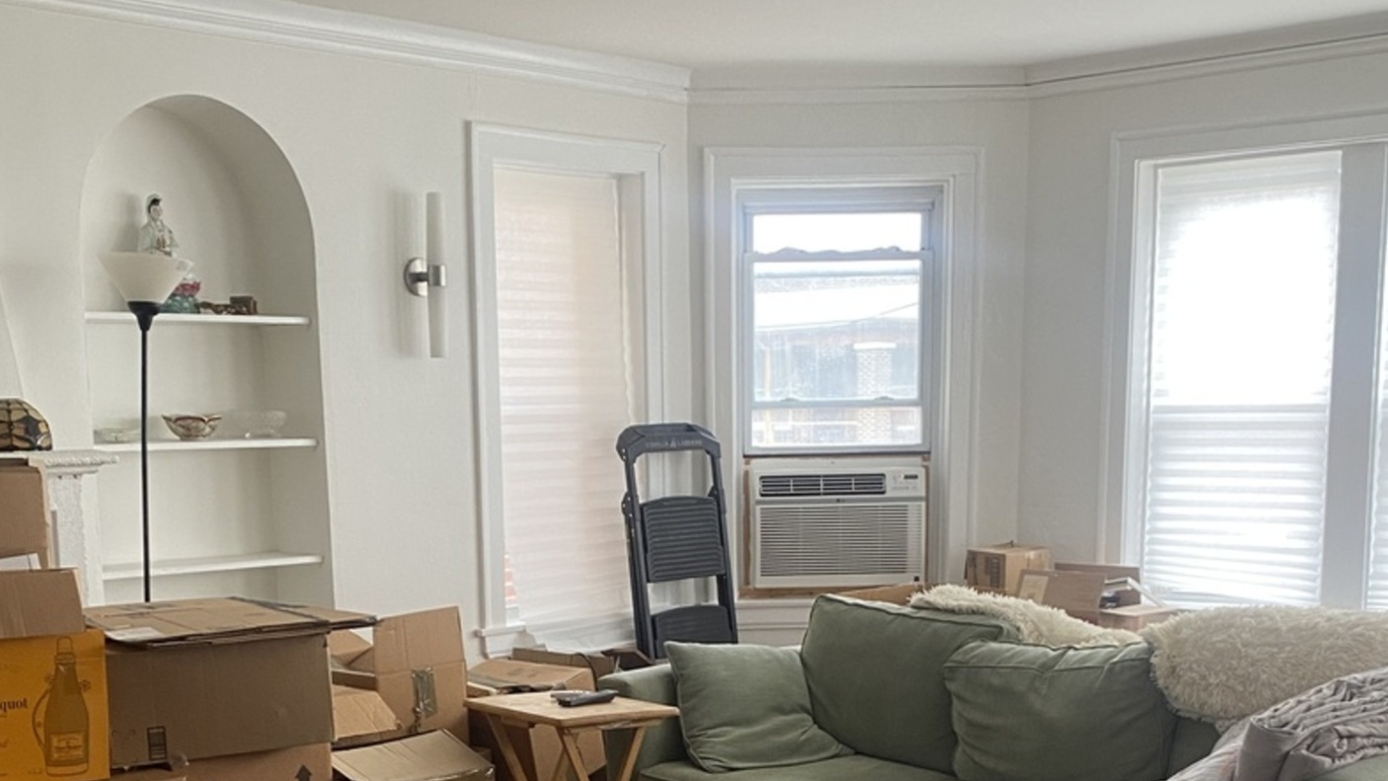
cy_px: 432
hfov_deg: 66.1
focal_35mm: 29
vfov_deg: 40.1
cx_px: 687
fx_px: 1067
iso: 80
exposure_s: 1/60
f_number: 1.8
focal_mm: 4.25
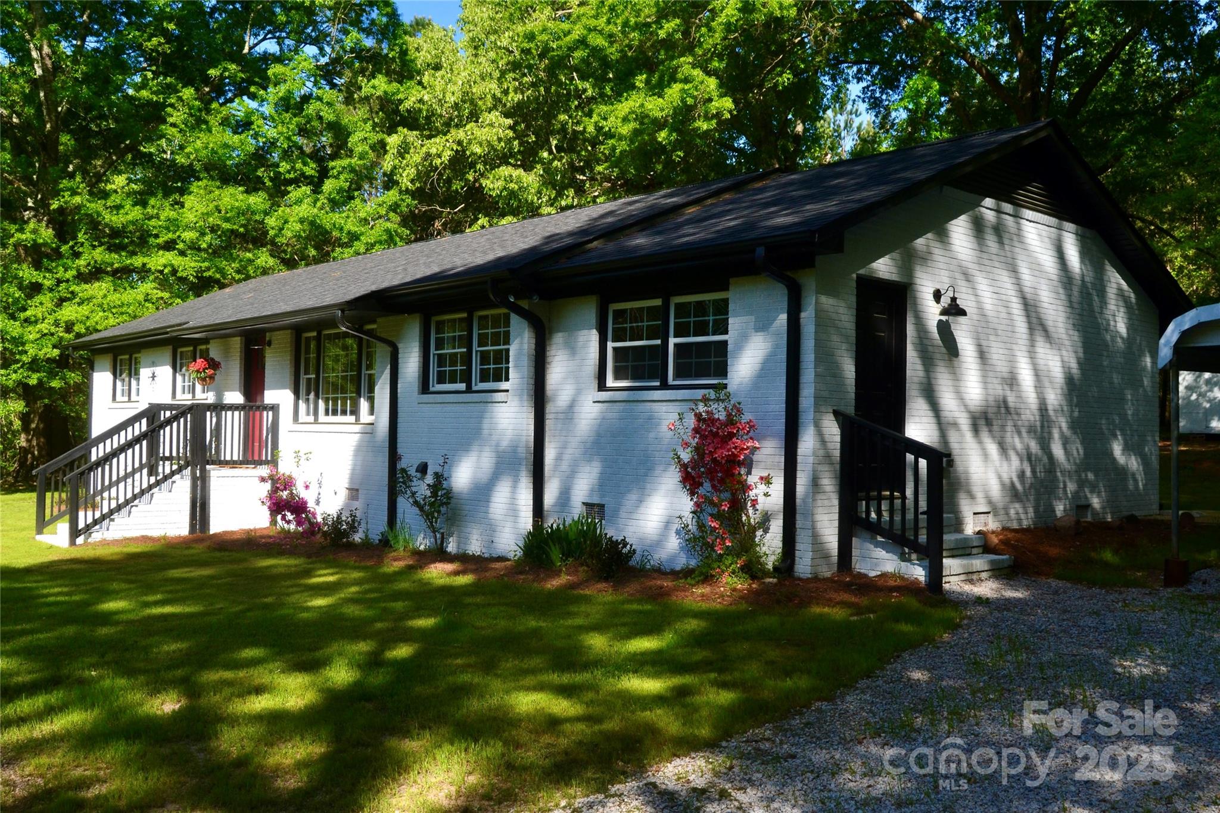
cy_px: 406
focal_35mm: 33
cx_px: 610
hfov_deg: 57.2
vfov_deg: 40.0
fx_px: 1118
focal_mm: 22
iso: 400
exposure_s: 1/320
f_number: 10
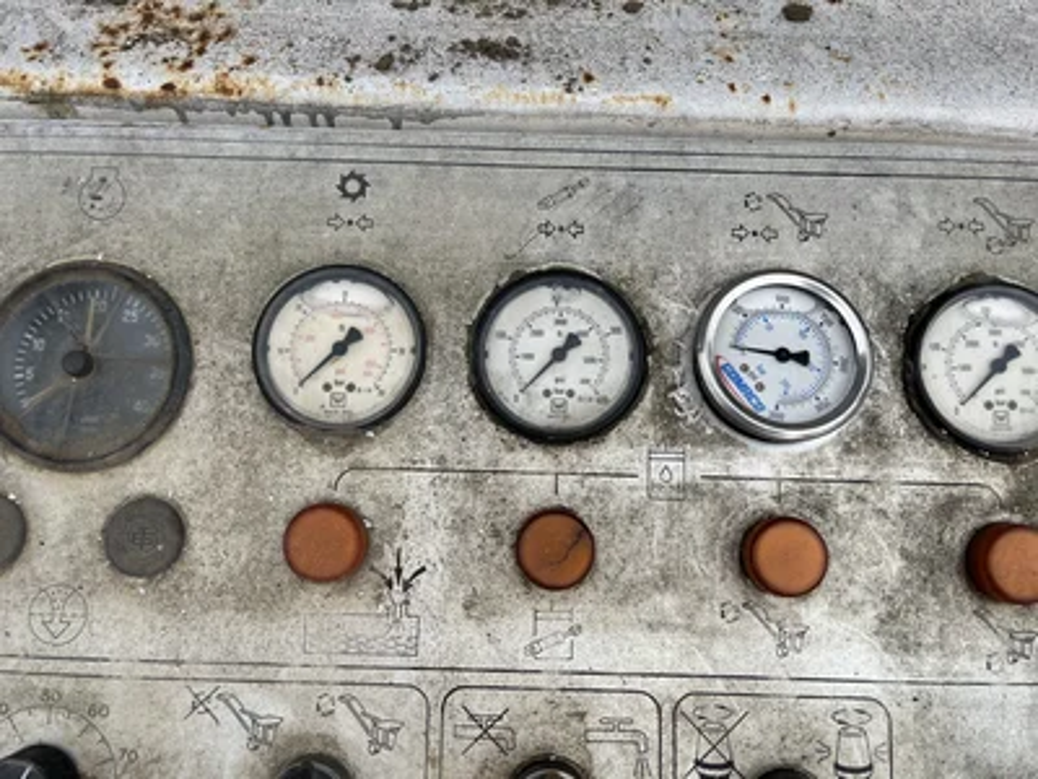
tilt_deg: -61.5
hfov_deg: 67.3
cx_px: 519
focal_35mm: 26
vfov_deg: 53.1
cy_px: 390
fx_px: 780
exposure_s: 1/2410
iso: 50
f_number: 1.6
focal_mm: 5.1
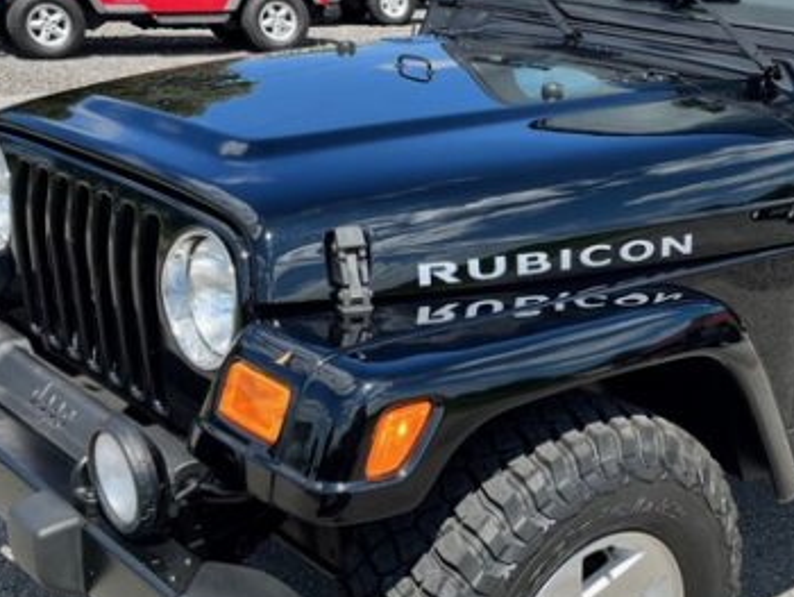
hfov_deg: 33.1
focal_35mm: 57
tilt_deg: -15.6
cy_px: 300
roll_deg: +0.4
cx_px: 592
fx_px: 1308
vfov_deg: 25.7
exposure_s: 1/2024
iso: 50
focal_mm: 5.1
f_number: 1.6
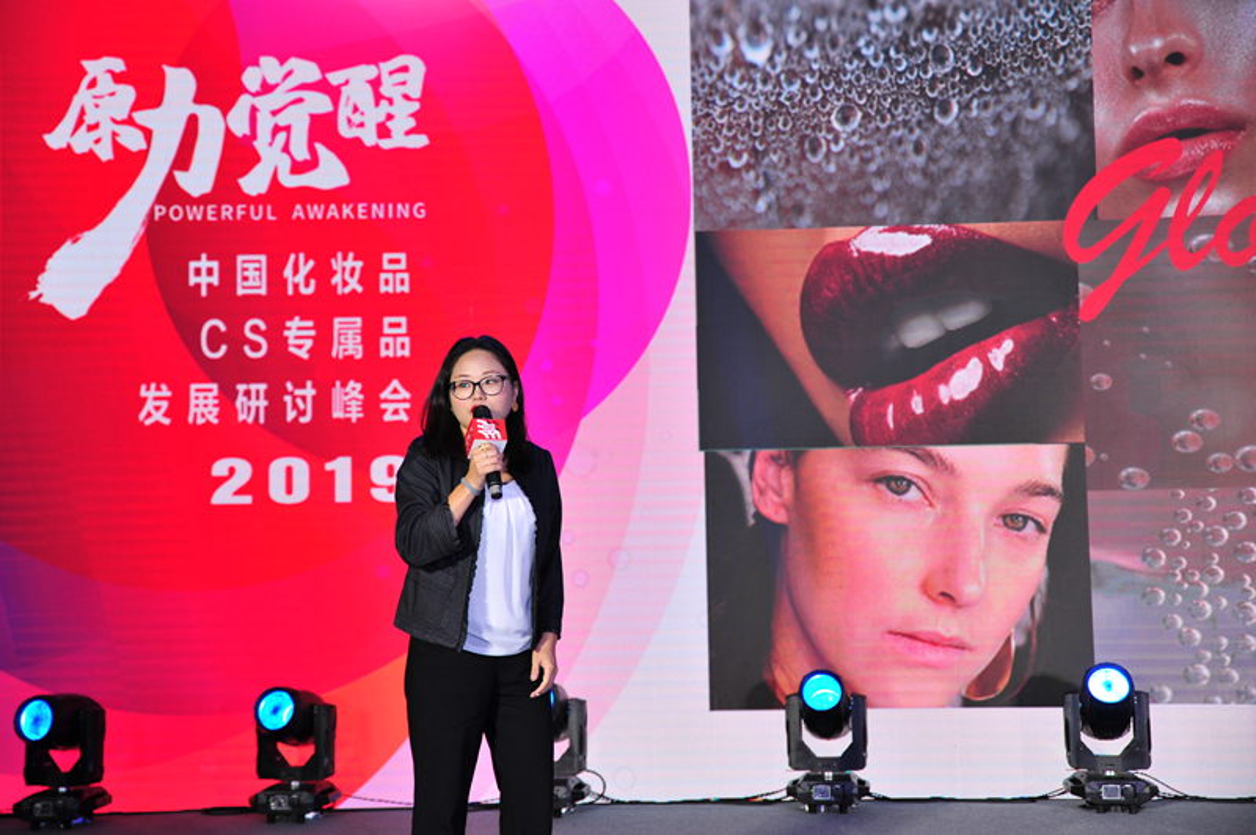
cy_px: 418
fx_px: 1673
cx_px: 628
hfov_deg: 41.1
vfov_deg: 28.0
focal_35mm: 48
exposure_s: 1/125
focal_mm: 48
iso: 250
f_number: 2.8
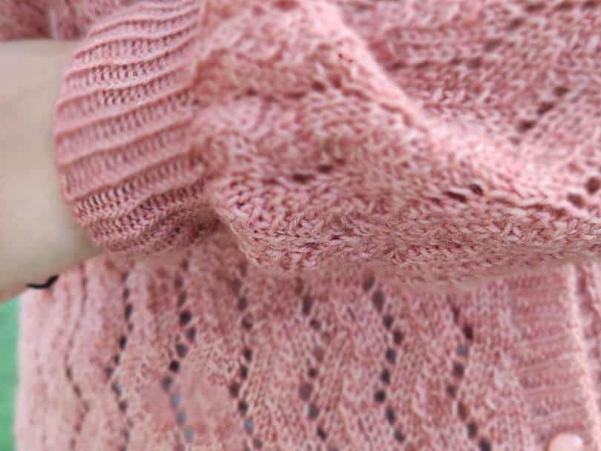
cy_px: 243
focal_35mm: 51
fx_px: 886
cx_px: 350
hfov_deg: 37.4
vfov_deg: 28.6
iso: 135
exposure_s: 1/100
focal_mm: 8.16
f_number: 2
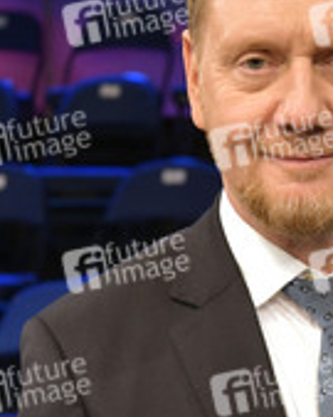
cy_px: 202
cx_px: 307
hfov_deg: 11.1
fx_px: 1702
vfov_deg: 14.0
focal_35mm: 138
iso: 2000
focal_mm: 55
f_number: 5.6
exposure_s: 1/200
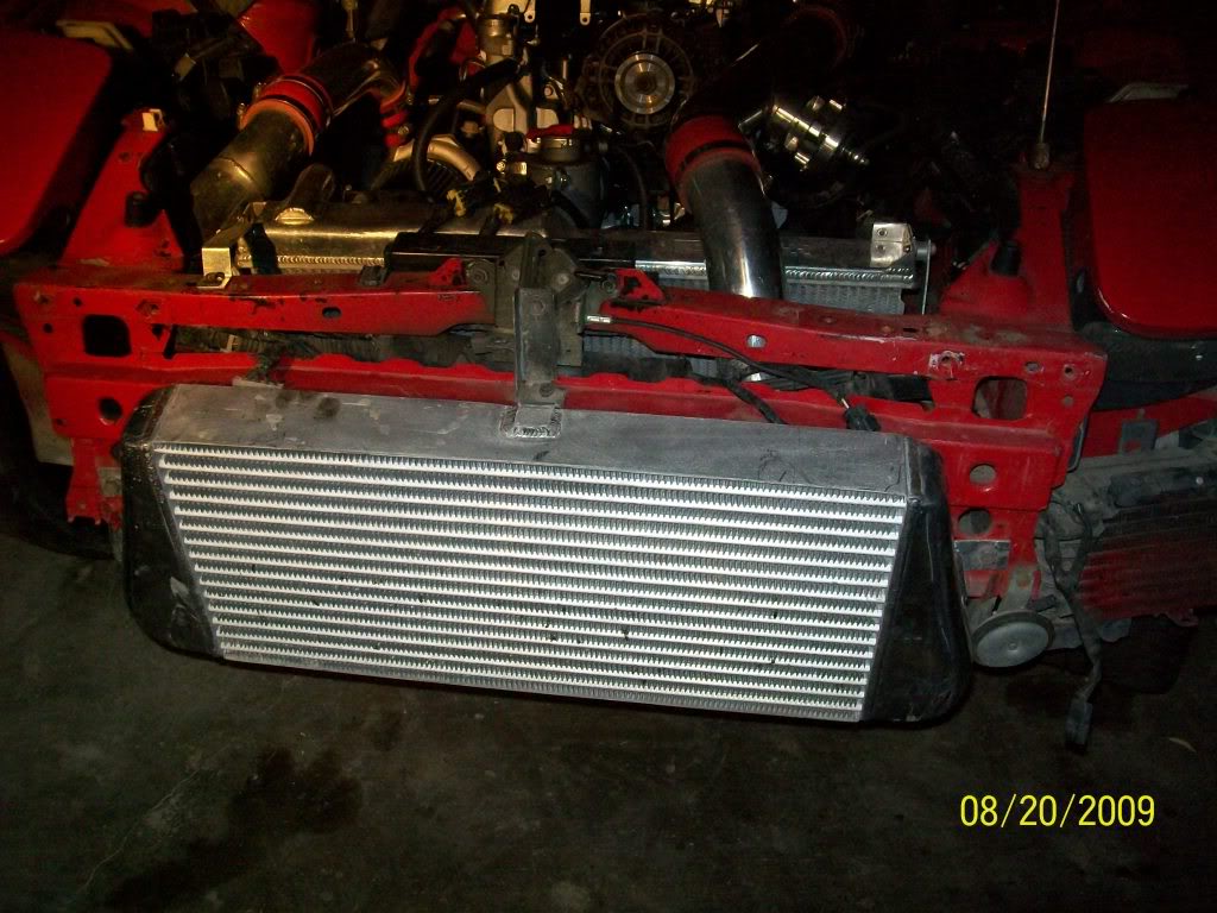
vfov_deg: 39.7
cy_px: 456
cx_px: 608
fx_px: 1266
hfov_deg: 51.4
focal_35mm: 36
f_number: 2.7
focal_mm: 6
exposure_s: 1/125
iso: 200
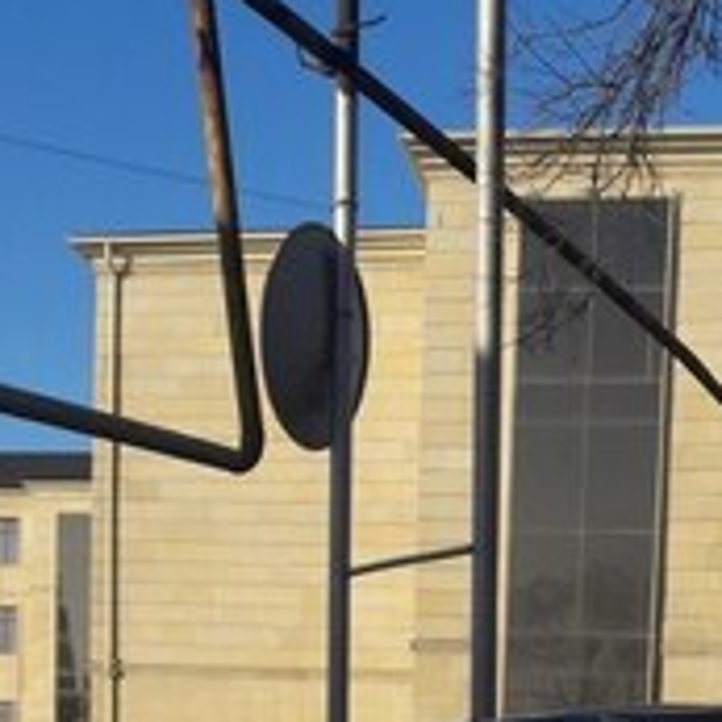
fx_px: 1675
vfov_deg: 21.5
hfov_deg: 24.2
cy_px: 989
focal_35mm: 71
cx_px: 472
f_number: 1.9
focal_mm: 3.7
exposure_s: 1/1502
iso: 40
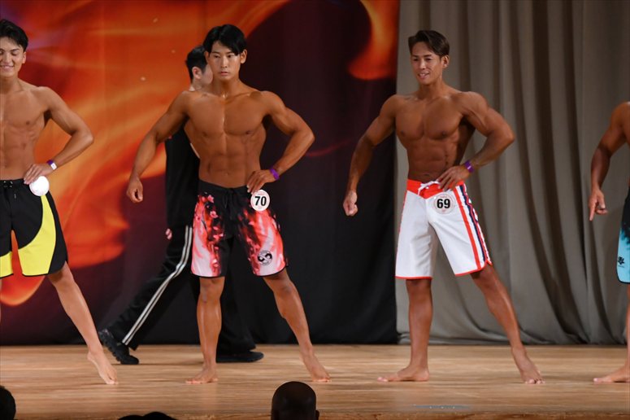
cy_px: 210
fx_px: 4460
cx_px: 315
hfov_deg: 8.1
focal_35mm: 255
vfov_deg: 5.4
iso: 3200
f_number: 5.6
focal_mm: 170
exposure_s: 1/400
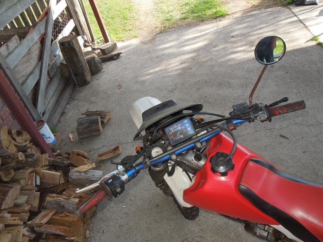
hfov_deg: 58.4
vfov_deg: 45.4
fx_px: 289
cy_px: 121
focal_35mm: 31
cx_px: 162
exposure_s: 1/125
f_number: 3.6
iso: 100
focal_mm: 5.6
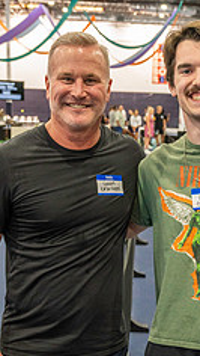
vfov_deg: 34.4
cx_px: 141
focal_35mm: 60
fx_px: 565
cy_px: 249
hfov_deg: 20.0
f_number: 4.5
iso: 4000
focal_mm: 30
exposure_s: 1/200
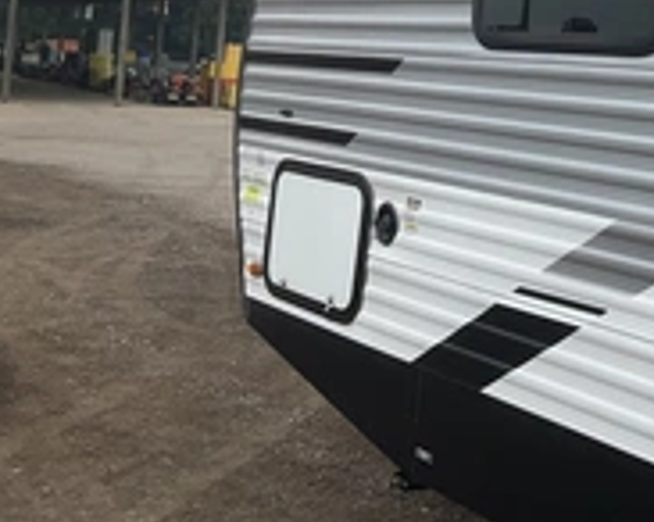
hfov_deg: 28.4
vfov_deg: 23.5
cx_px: 675
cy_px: 0
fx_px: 1199
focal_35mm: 62
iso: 25
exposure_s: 1/1730
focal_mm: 3
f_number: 1.8
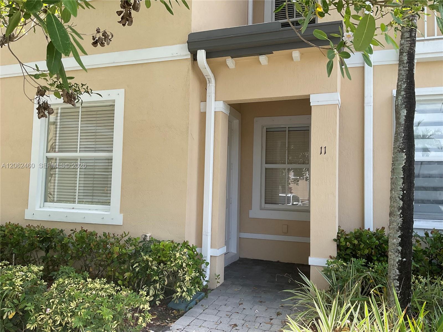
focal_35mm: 29
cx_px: 222
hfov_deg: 61.7
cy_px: 166
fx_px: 371
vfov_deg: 48.2
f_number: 1.8
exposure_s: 1/432
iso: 16
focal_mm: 3
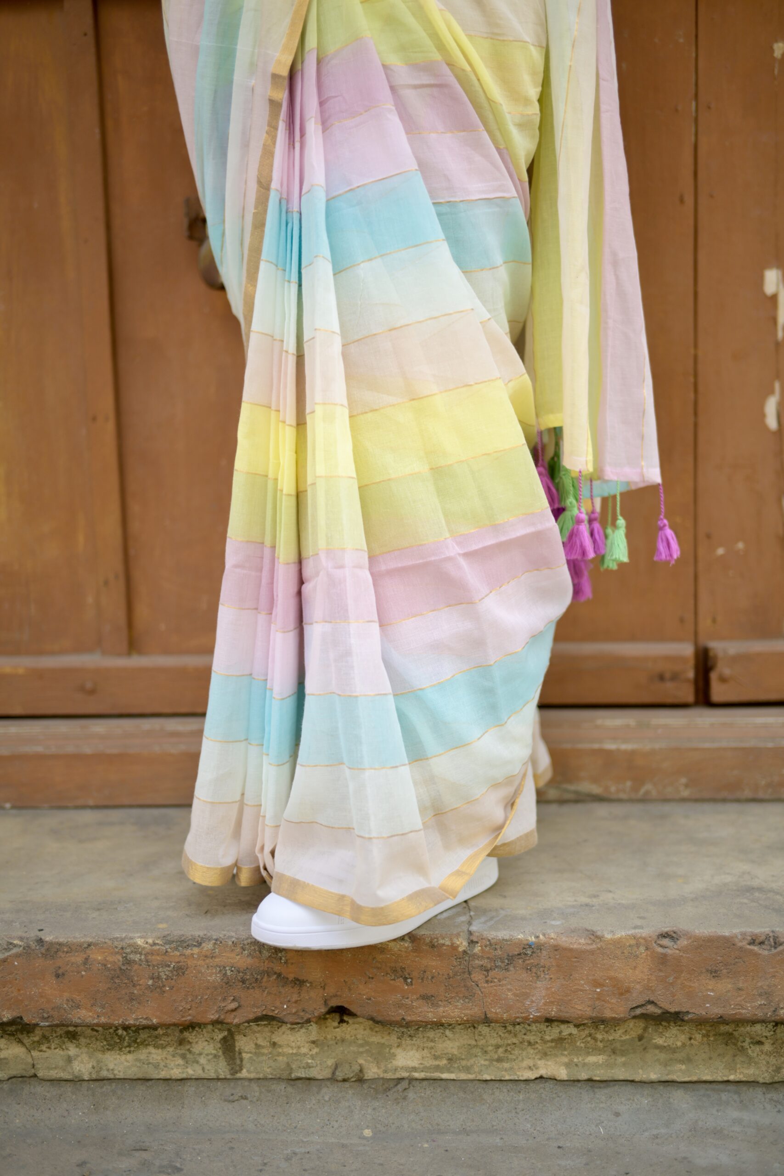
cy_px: 588
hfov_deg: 33.4
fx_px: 1306
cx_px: 392
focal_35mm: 40
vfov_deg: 48.5
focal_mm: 40
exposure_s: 1/250
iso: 100
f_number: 2
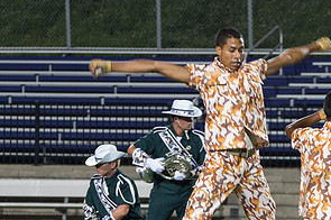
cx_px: 264
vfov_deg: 3.1
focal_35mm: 439
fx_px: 4032
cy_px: 183
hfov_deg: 4.7
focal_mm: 122
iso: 1400
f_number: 4.8
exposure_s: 1/160
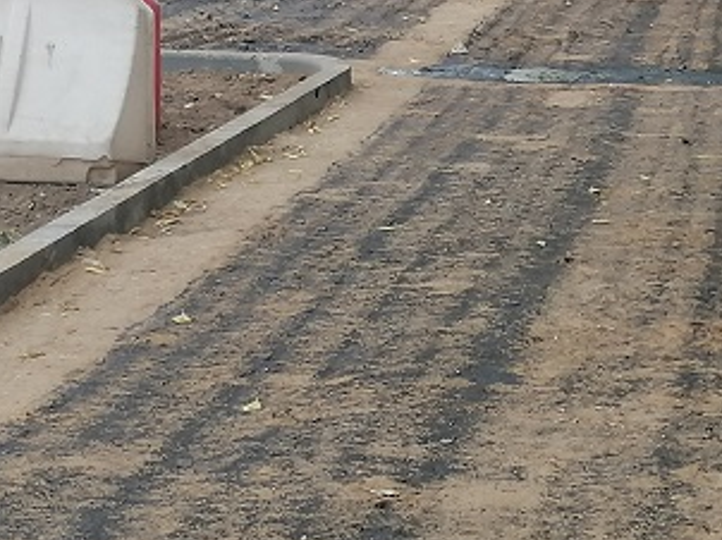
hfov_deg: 16.9
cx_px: 736
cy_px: 217
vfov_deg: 13.0
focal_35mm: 114
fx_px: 2376
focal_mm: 5.3
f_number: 1.8
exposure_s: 1/335
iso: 50
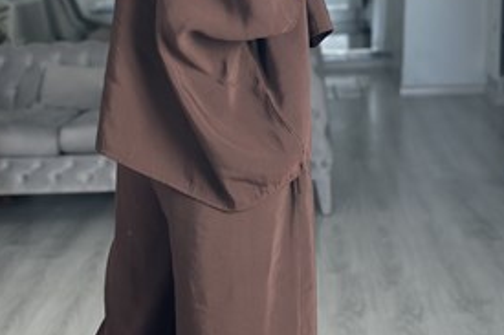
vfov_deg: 14.6
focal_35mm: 92
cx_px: 220
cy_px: -2
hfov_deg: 22.1
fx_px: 1287
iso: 100
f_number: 1.78
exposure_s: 1/141
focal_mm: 6.86
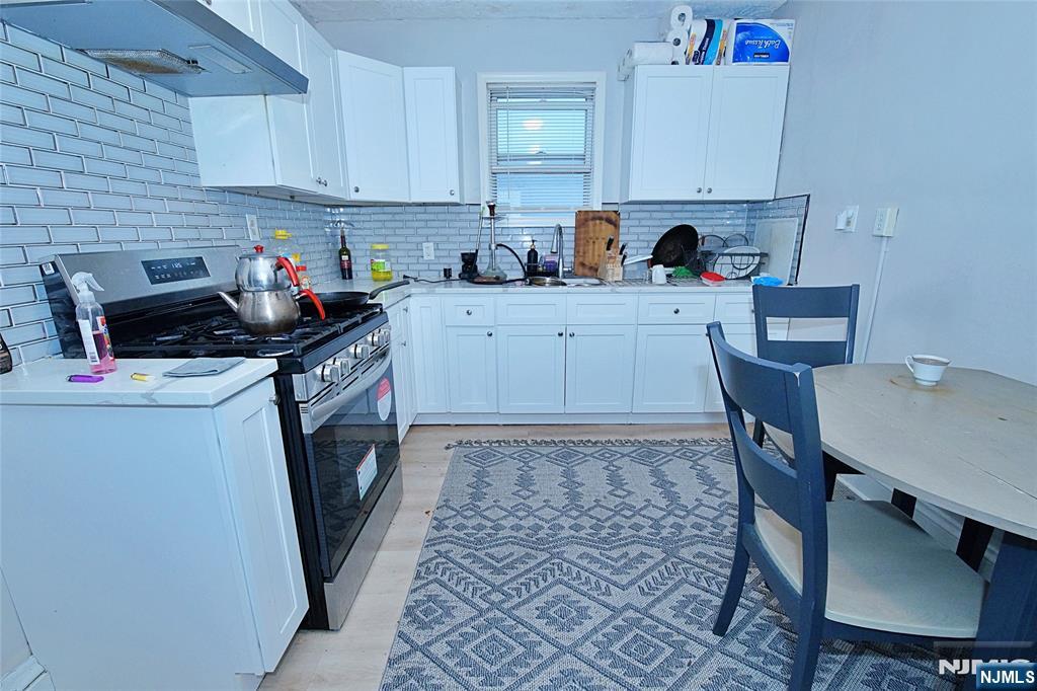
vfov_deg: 77.3
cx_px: 518
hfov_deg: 100.4
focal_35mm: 15
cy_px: 346
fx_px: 432
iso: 1600
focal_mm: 15
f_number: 8
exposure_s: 1/50
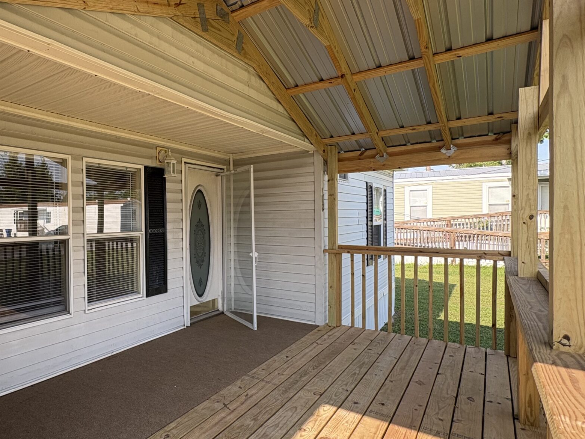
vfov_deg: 58.9
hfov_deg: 69.6
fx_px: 389
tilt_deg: -0.5
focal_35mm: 23
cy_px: 222
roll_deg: +1.1
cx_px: 155
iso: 40
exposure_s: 1/289
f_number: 2.2
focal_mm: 2.22
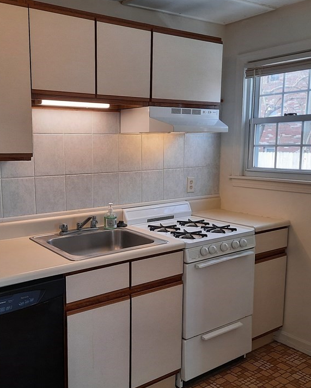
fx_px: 403
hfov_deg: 41.7
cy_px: 201
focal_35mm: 35
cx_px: 106
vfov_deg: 51.5
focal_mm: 4.6
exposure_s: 1/60
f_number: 2
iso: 50
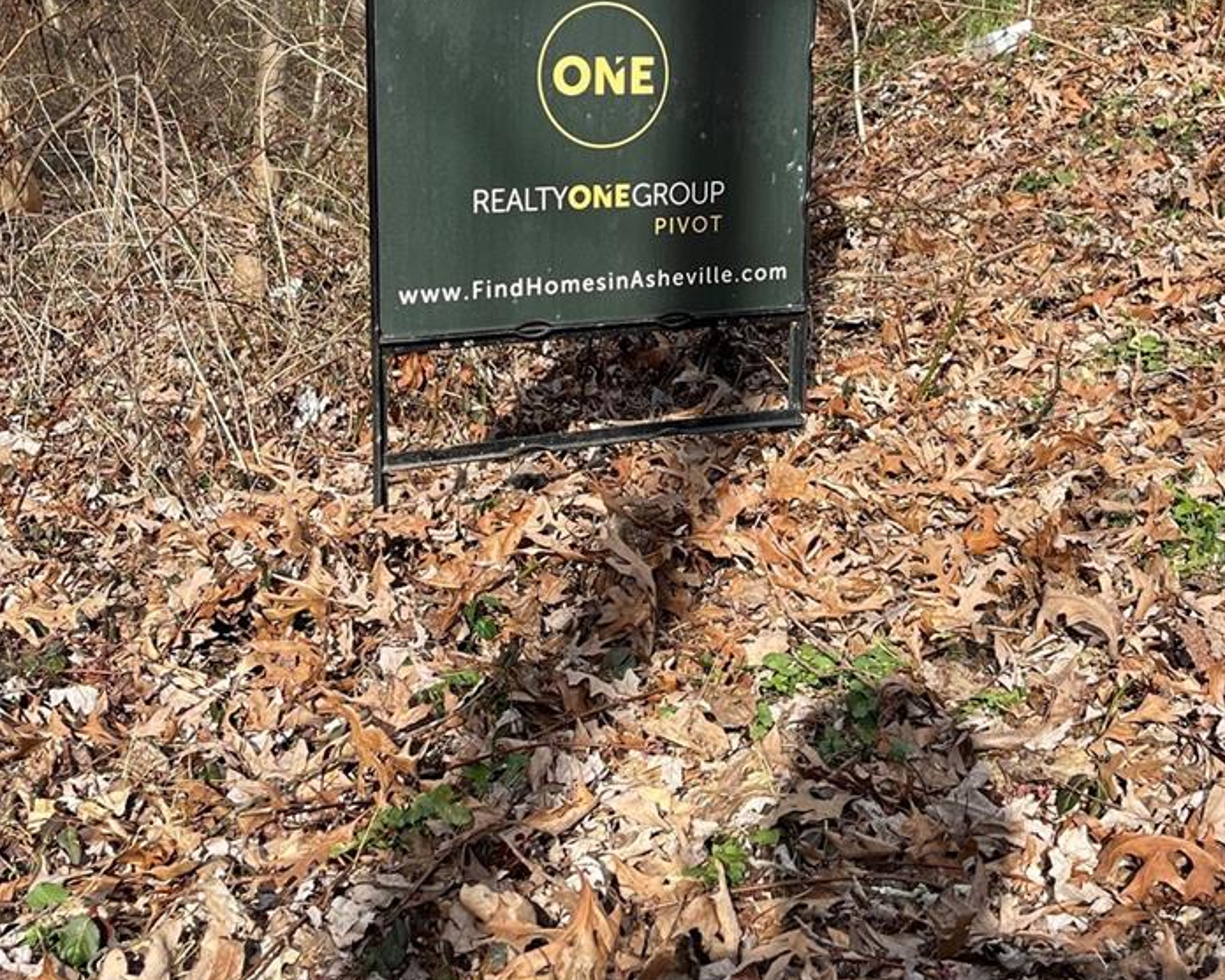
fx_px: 2031
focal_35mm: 56
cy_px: 329
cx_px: 760
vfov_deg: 27.0
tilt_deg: -9.6
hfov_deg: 33.4
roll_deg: -1.8
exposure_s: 1/1353
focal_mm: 5.1
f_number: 1.6
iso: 32
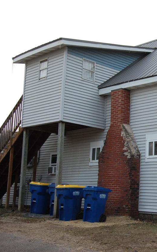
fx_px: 349
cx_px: 183
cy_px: 126
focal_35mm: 51
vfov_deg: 39.6
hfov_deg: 23.4
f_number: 5.6
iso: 280
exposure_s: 1/125
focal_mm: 22
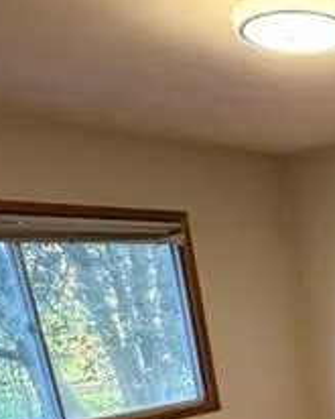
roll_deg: +2.0
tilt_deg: -19.8
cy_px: 515
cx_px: 457
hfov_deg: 25.0
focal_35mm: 51
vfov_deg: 30.5
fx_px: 632
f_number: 2.2
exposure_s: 1/60
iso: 400
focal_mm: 2.22
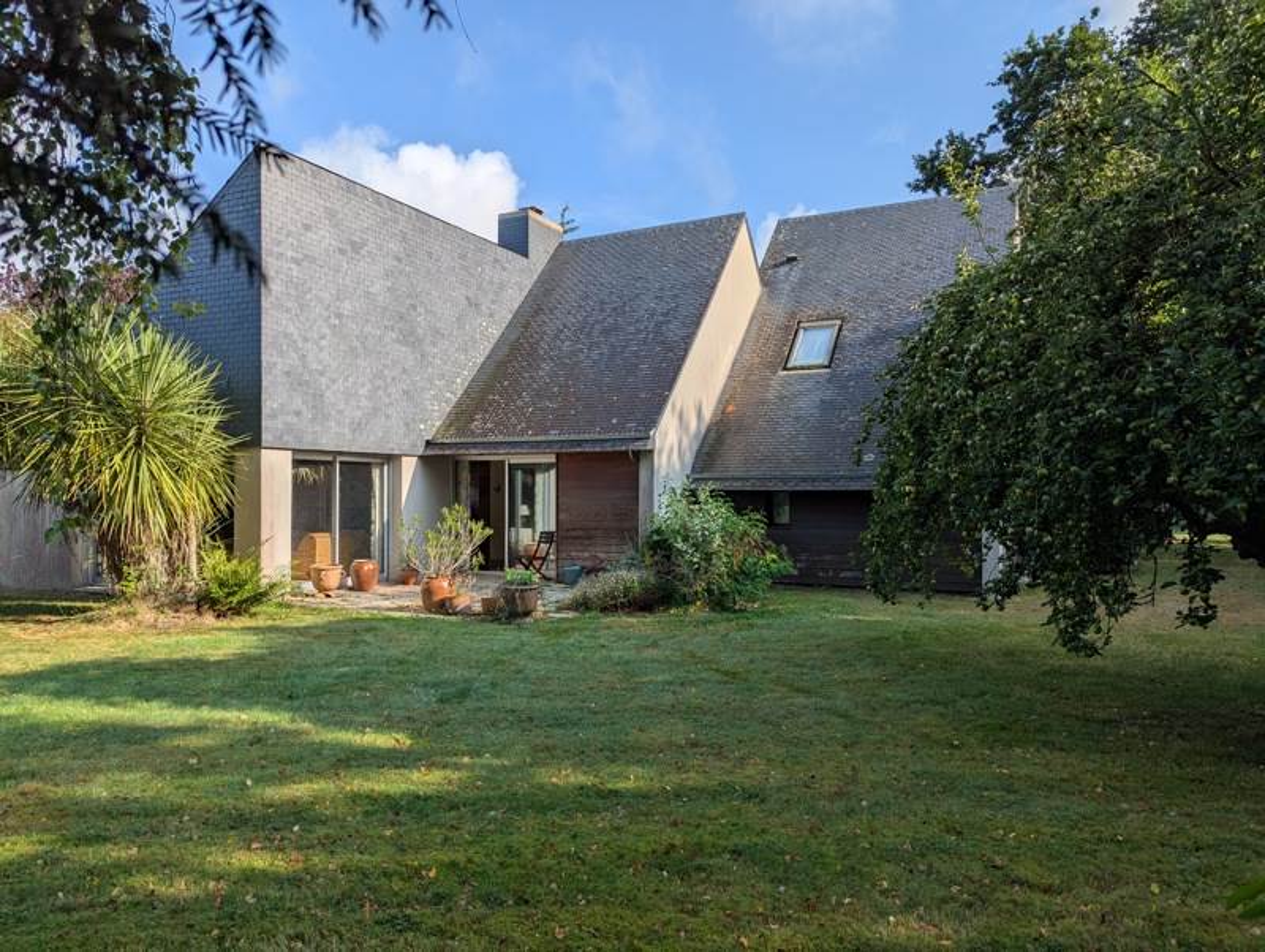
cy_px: 476
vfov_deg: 56.9
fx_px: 878
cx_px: 632
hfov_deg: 71.5
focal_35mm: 24
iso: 47
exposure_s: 1/1855
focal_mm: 6.81
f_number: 1.85
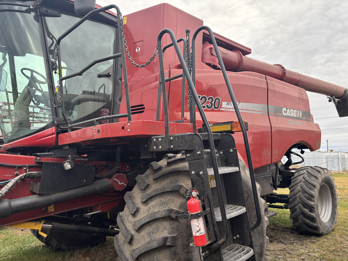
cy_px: 130
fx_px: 261
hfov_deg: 67.3
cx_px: 174
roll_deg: -0.2
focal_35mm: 26
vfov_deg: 53.1
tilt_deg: +5.7
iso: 50
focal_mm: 5.96
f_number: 1.6
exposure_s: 1/293
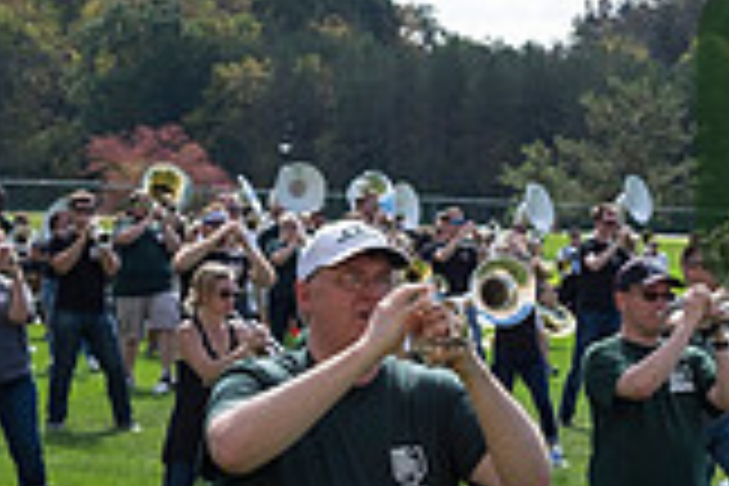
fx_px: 2977
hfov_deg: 13.3
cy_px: 182
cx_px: 1035
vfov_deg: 9.3
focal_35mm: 147
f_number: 6.4
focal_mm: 27
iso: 200
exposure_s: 1/400
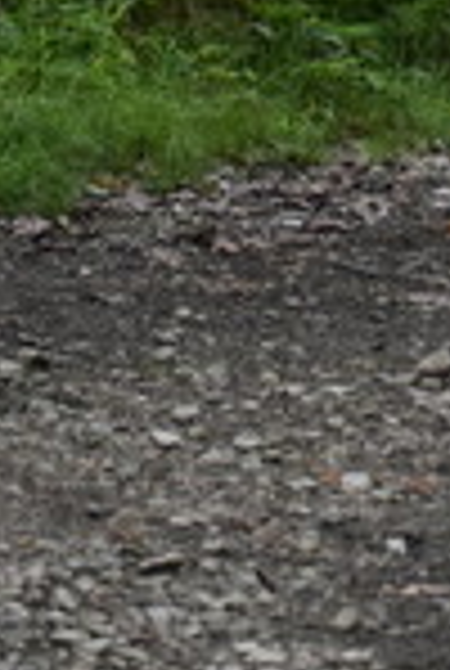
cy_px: -247
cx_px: 558
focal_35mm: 304
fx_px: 5670
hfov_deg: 4.5
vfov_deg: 6.7
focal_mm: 55
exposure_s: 1/500
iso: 2800
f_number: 4
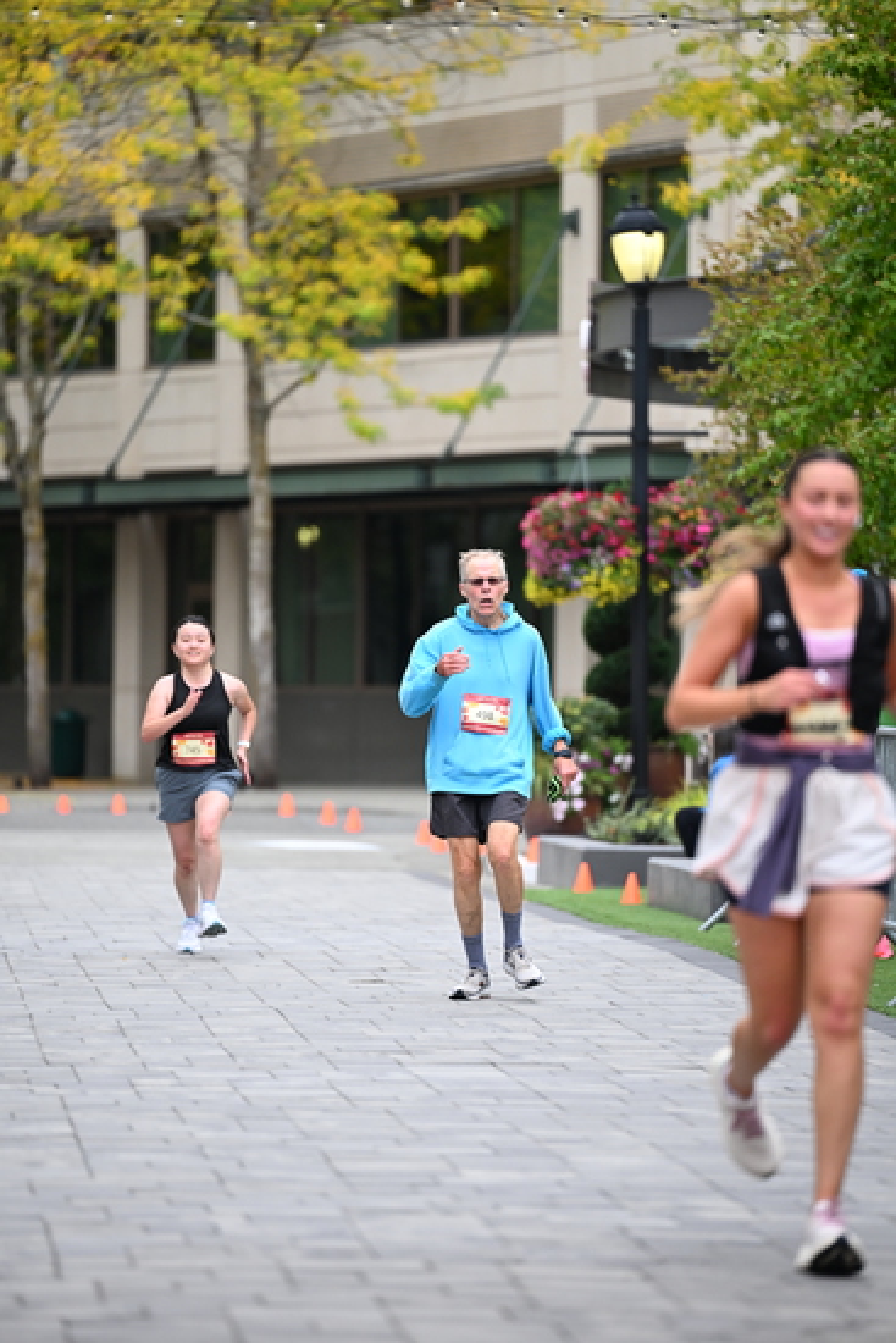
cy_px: 672
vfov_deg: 10.3
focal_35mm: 200
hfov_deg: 6.9
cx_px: 448
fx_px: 7461
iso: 640
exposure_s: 1/2000
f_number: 2.8
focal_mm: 200
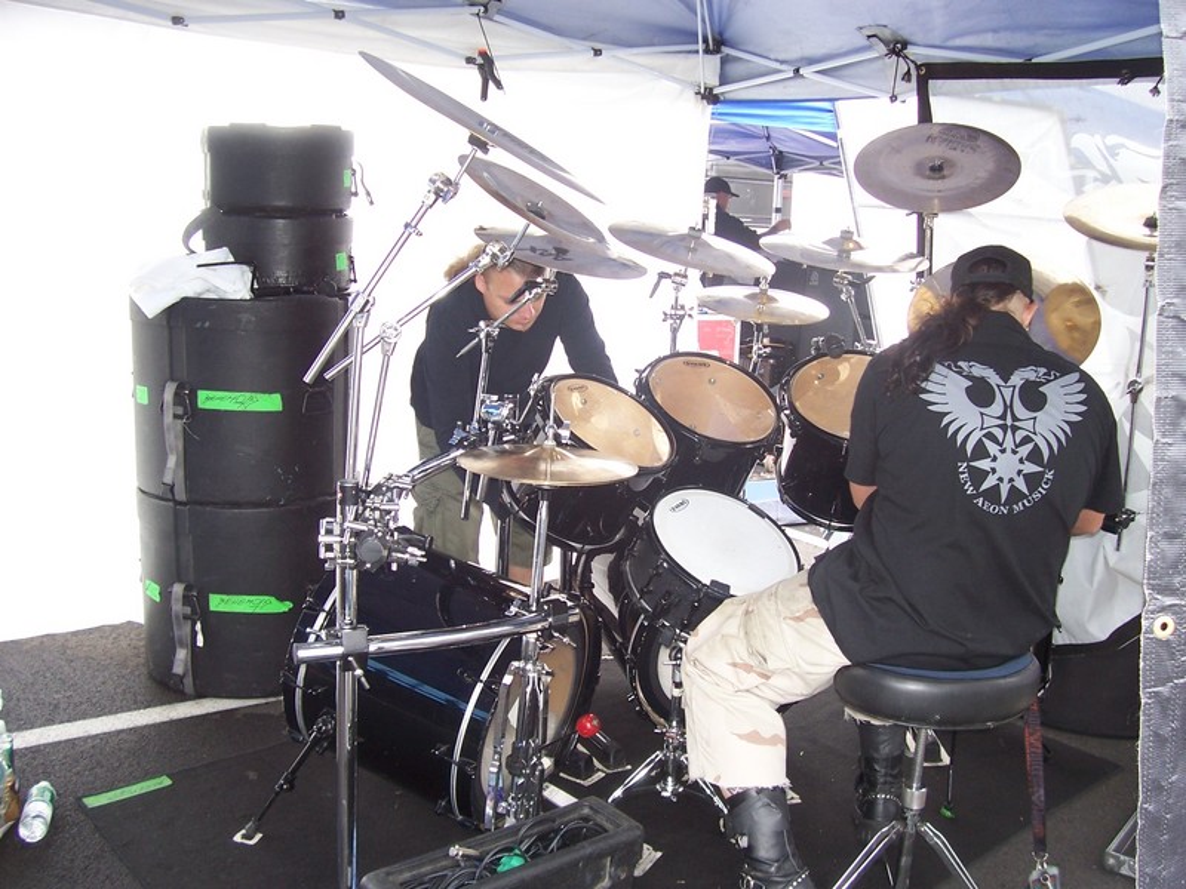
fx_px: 1165
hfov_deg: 54.0
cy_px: 444
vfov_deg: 41.8
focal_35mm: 34
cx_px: 593
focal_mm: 5.6
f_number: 2.7
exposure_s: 1/60
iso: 80
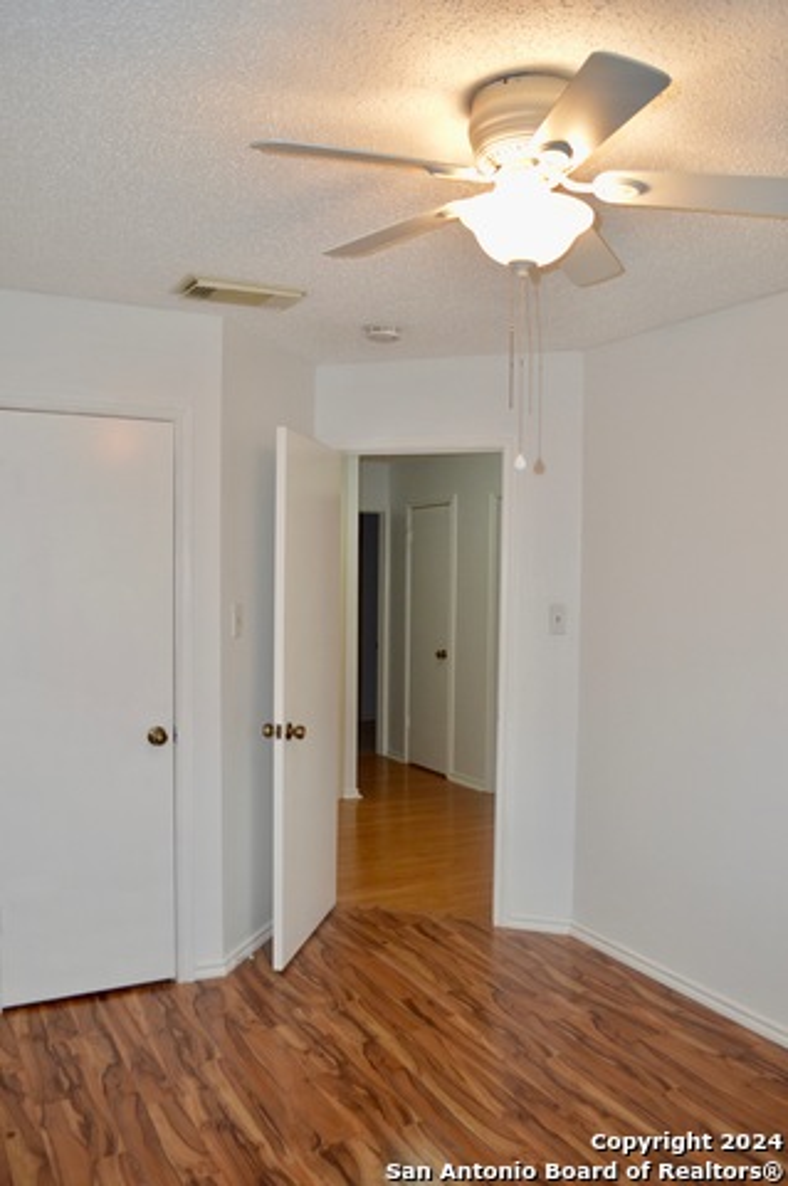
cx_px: 394
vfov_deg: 67.4
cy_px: 593
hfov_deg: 47.8
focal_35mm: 27
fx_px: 888
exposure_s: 1/80
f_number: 4
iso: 400
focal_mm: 18
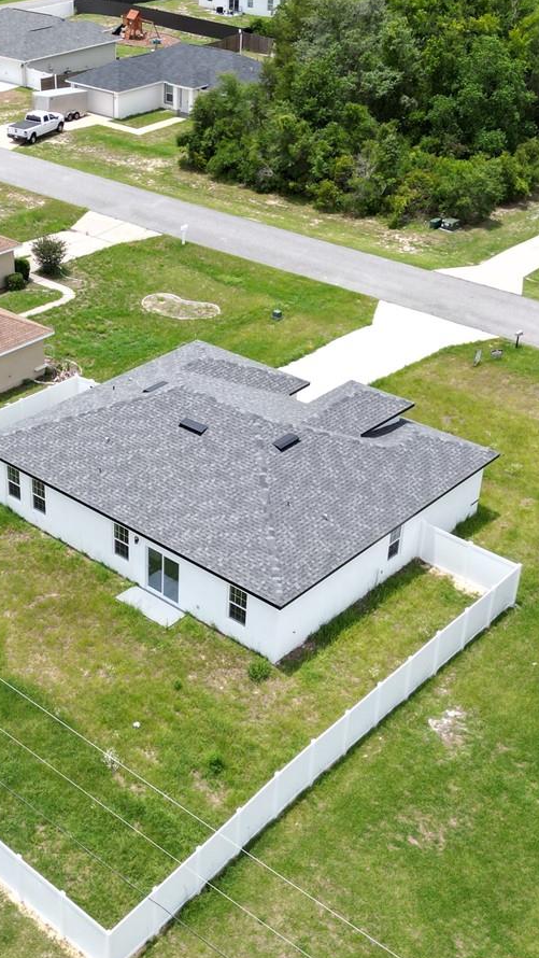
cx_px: 112
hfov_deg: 25.0
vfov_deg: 43.7
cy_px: 479
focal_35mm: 47
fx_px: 1194
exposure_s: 1/2500
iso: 100
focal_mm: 6.72
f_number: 1.7
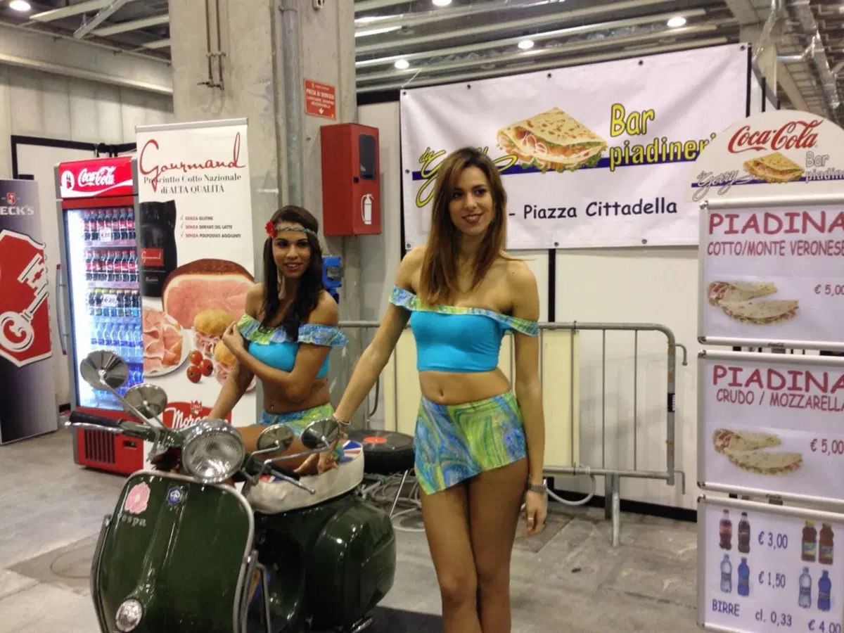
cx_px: 422
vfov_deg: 42.9
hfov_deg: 55.4
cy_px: 316
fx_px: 805
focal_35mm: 33
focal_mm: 4.12
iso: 160
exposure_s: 1/20
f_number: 2.4
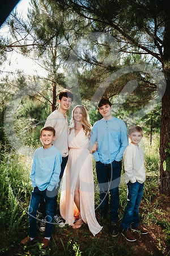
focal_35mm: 26
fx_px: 184
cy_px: 128
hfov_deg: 49.6
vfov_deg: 69.4
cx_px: 85
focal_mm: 26
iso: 80
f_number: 2.8
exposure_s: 1/200
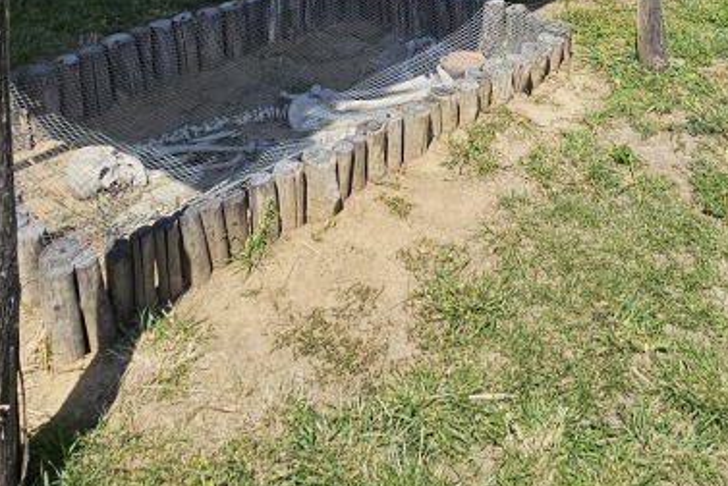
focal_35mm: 43
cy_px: -293
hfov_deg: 45.1
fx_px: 870
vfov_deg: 23.2
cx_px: 444
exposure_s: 1/2961
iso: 50
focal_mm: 2.2
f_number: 2.2
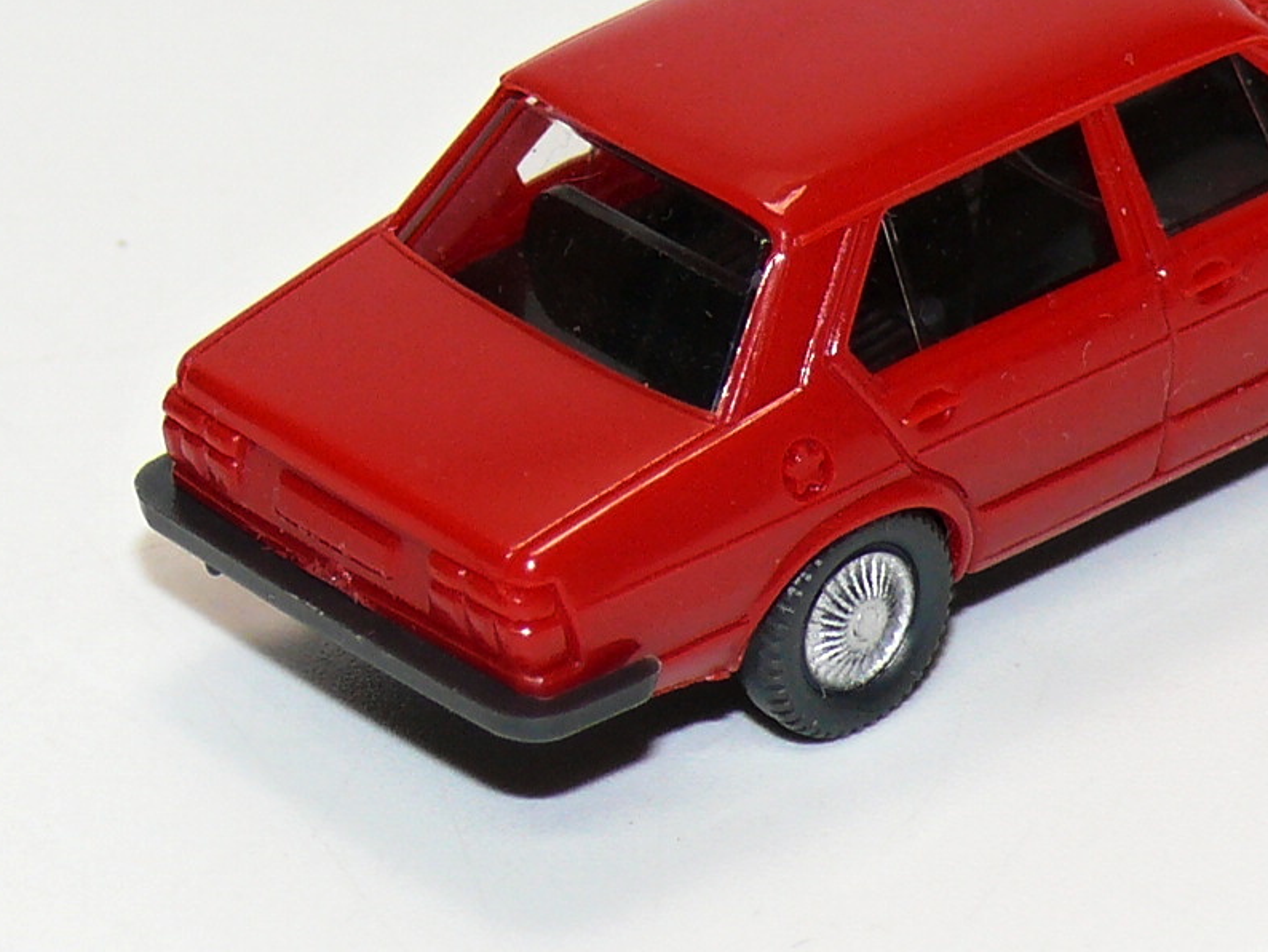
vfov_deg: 5.5
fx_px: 9966
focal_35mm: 272
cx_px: 872
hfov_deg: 7.3
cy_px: 198
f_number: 4
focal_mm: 16.1
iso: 100
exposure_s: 1/30
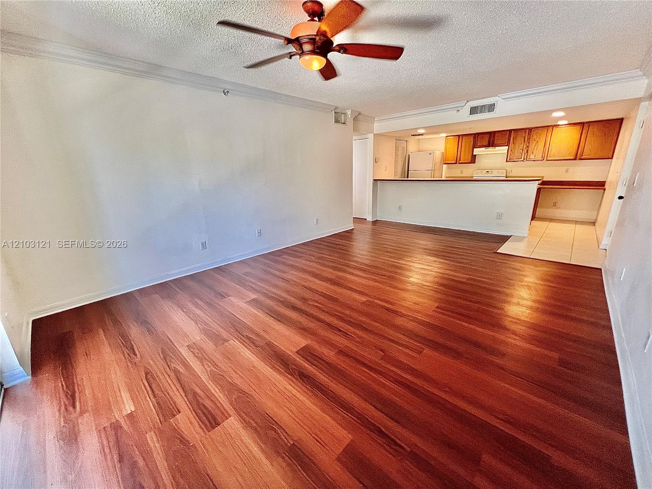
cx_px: 326
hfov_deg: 106.2
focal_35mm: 13
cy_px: 244
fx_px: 245
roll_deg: +1.1
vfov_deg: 89.9
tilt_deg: -17.0
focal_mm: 1.57
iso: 250
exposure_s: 1/60
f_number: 1.8
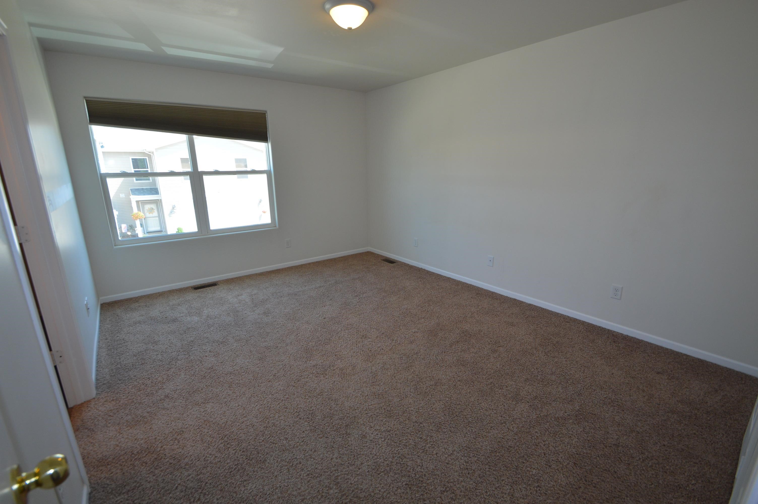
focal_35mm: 15
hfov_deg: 100.4
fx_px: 316
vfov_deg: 77.2
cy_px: 252
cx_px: 379
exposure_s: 1/125
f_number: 5.6
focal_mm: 10
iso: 400
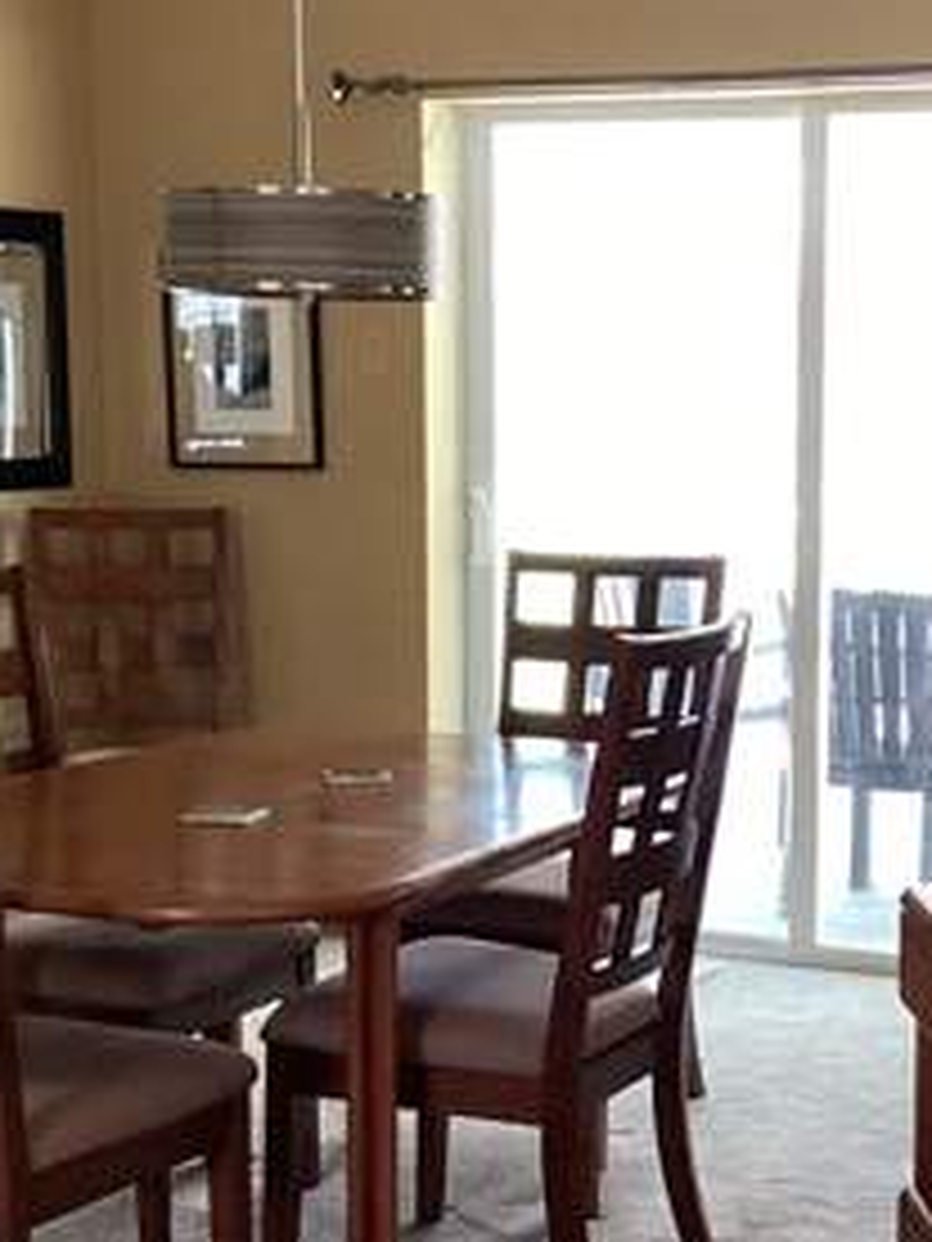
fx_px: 2585
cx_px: 716
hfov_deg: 20.3
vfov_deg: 27.0
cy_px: 770
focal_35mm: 72
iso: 250
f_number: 2.4
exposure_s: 1/60
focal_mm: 3.3
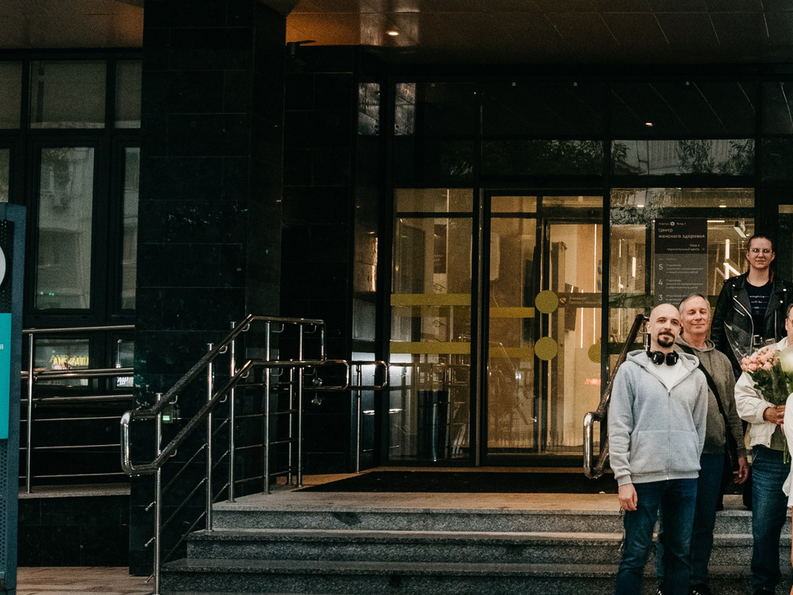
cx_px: 818
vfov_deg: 21.0
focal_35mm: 70
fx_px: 1604
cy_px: 305
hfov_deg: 26.1
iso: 1000
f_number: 4.5
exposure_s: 1/160
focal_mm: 24
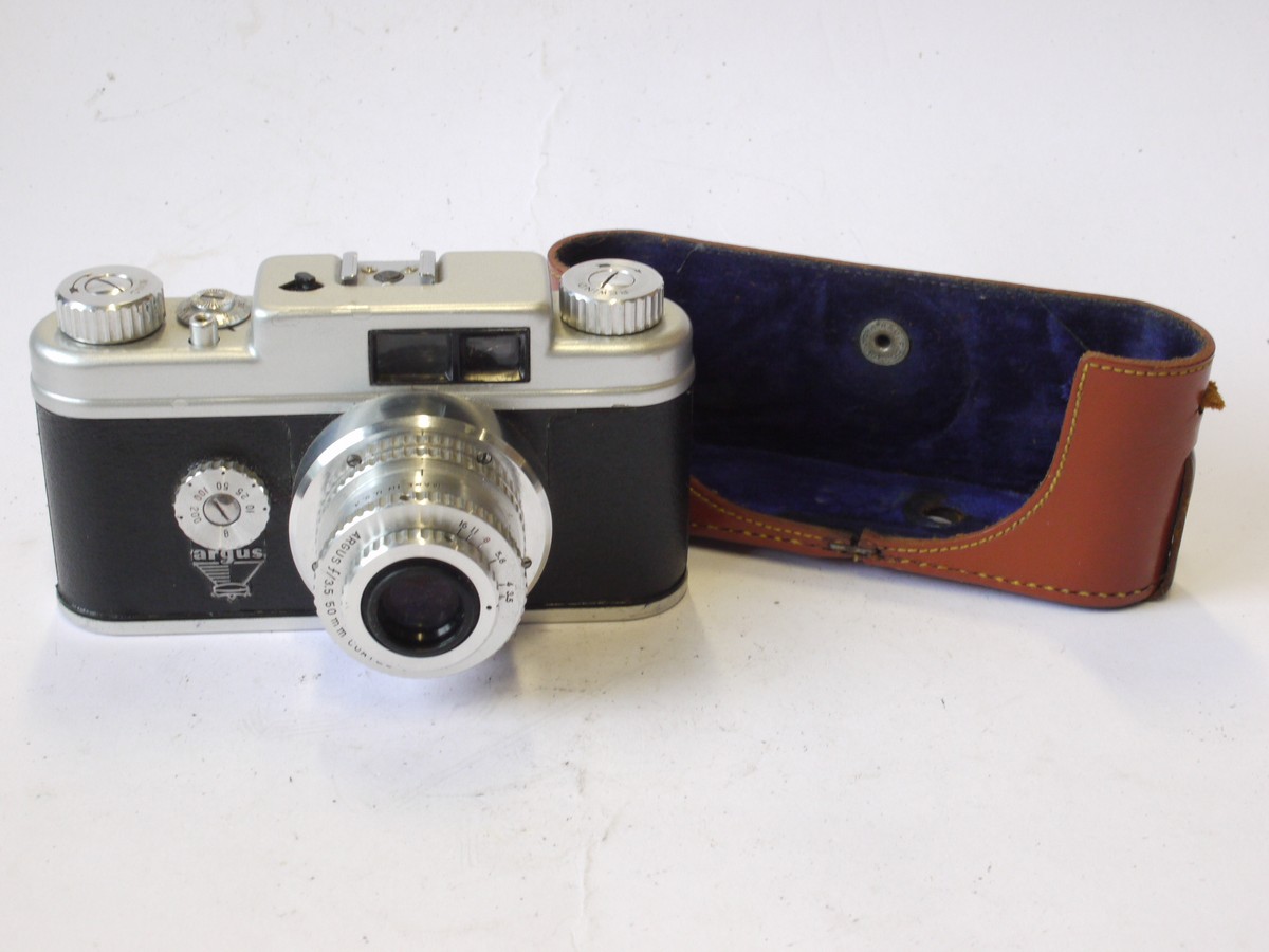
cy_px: 476
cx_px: 634
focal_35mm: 60
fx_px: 2200
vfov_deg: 24.4
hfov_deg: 32.2
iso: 800
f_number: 11
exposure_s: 1/40
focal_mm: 30
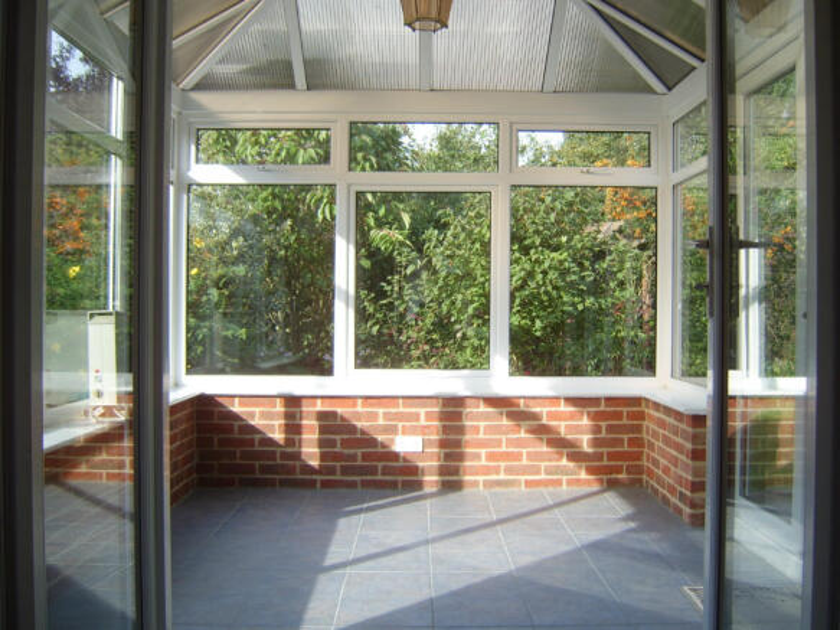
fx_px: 752
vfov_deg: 45.4
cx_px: 420
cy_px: 315
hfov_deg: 58.4
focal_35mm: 31
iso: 50
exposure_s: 1/210
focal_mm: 8.13
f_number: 2.7
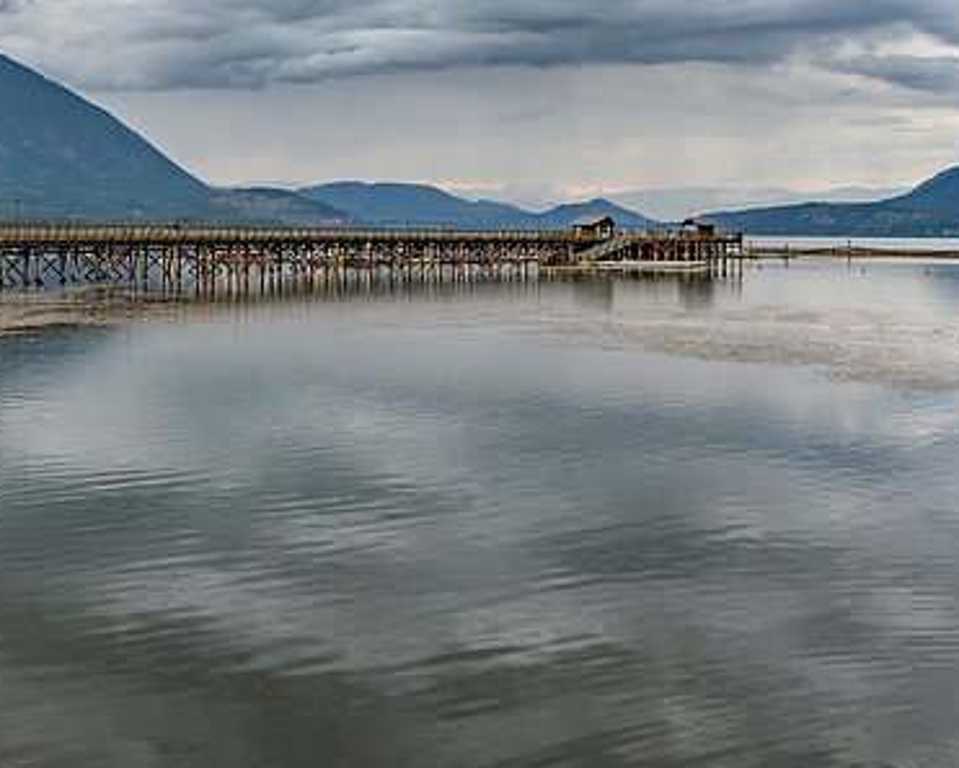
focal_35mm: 47
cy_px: 201
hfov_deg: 39.2
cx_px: 338
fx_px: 1334
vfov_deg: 31.6
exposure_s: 1/100
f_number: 10
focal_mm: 18
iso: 800
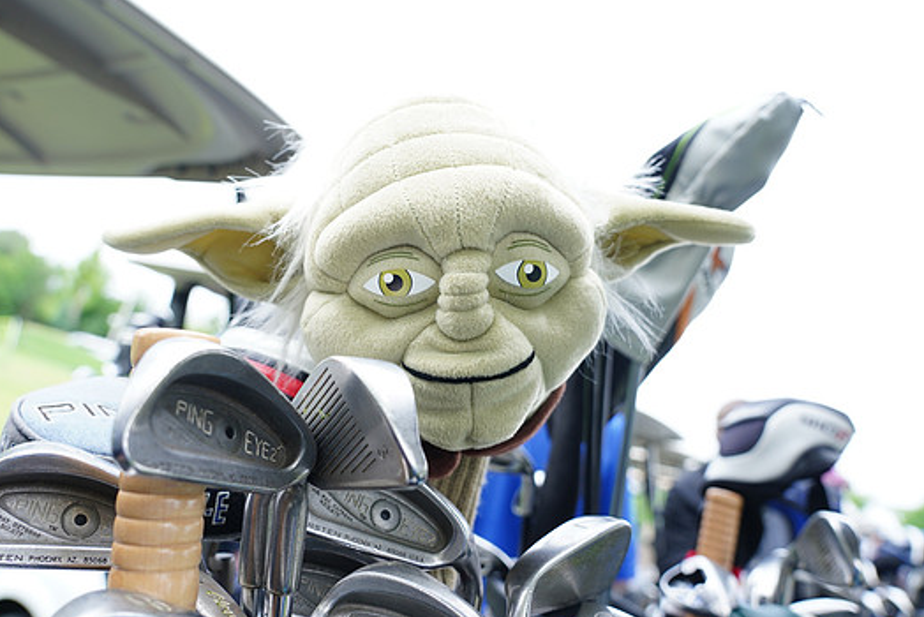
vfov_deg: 42.4
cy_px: 292
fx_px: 796
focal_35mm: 31
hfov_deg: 60.1
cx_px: 414
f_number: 5.6
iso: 320
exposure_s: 1/100
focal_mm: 28
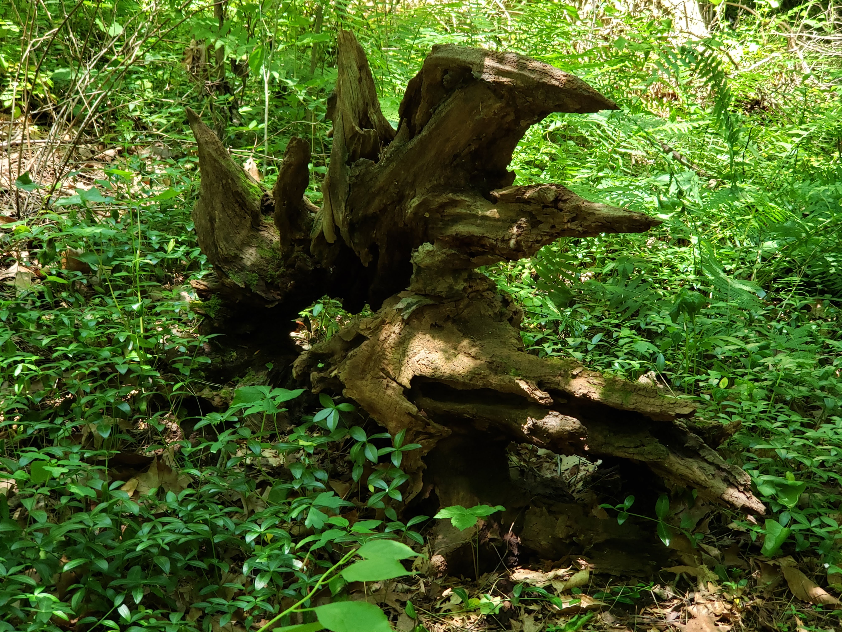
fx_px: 1265
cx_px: 421
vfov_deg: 28.0
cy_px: 316
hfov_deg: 36.8
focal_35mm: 52
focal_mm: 6
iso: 160
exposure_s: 1/30
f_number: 2.4
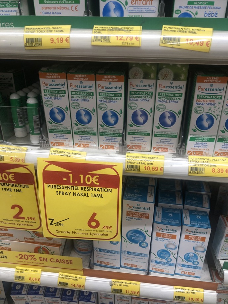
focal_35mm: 28
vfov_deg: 63.4
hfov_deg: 49.7
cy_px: 152
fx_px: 246
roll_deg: +1.6
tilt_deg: -31.8
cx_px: 114
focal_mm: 3.99
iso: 40
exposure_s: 1/100
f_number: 1.8
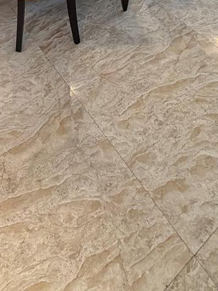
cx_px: 38
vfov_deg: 37.9
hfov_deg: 37.9
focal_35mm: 36
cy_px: -62
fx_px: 302
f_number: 2.2
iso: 200
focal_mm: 2.22
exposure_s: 1/60
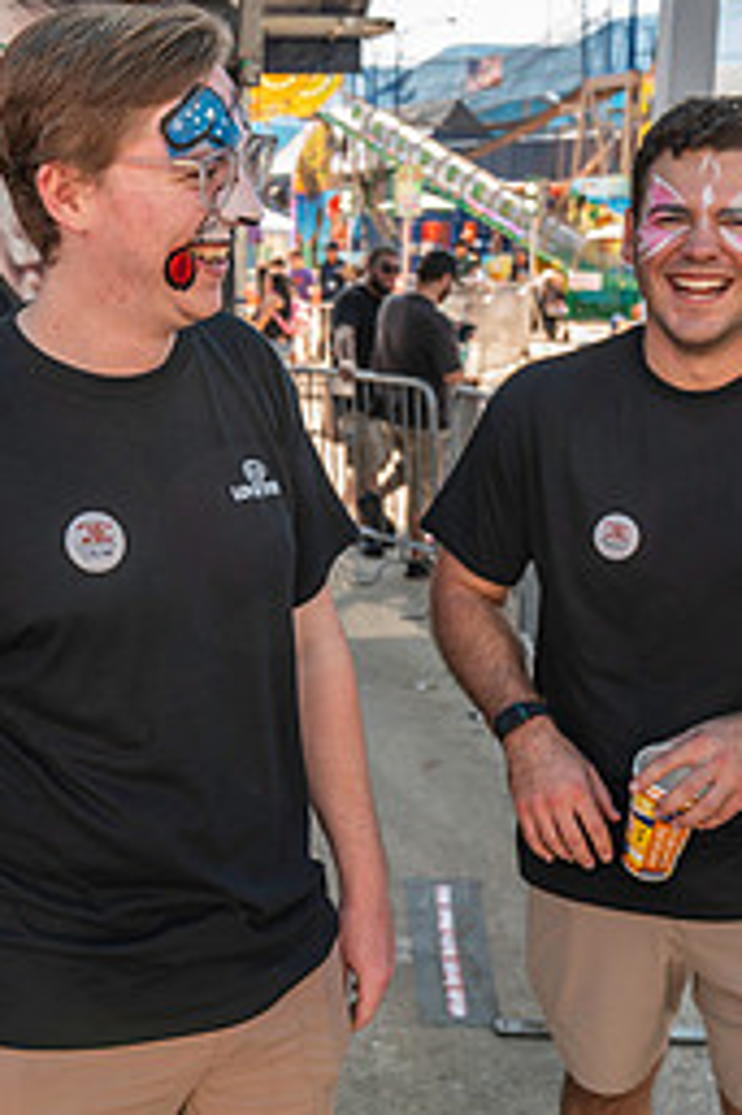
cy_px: 590
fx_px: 1517
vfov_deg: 40.4
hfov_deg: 27.3
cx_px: 226
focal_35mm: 49
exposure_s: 1/200
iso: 160
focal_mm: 28
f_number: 4.5
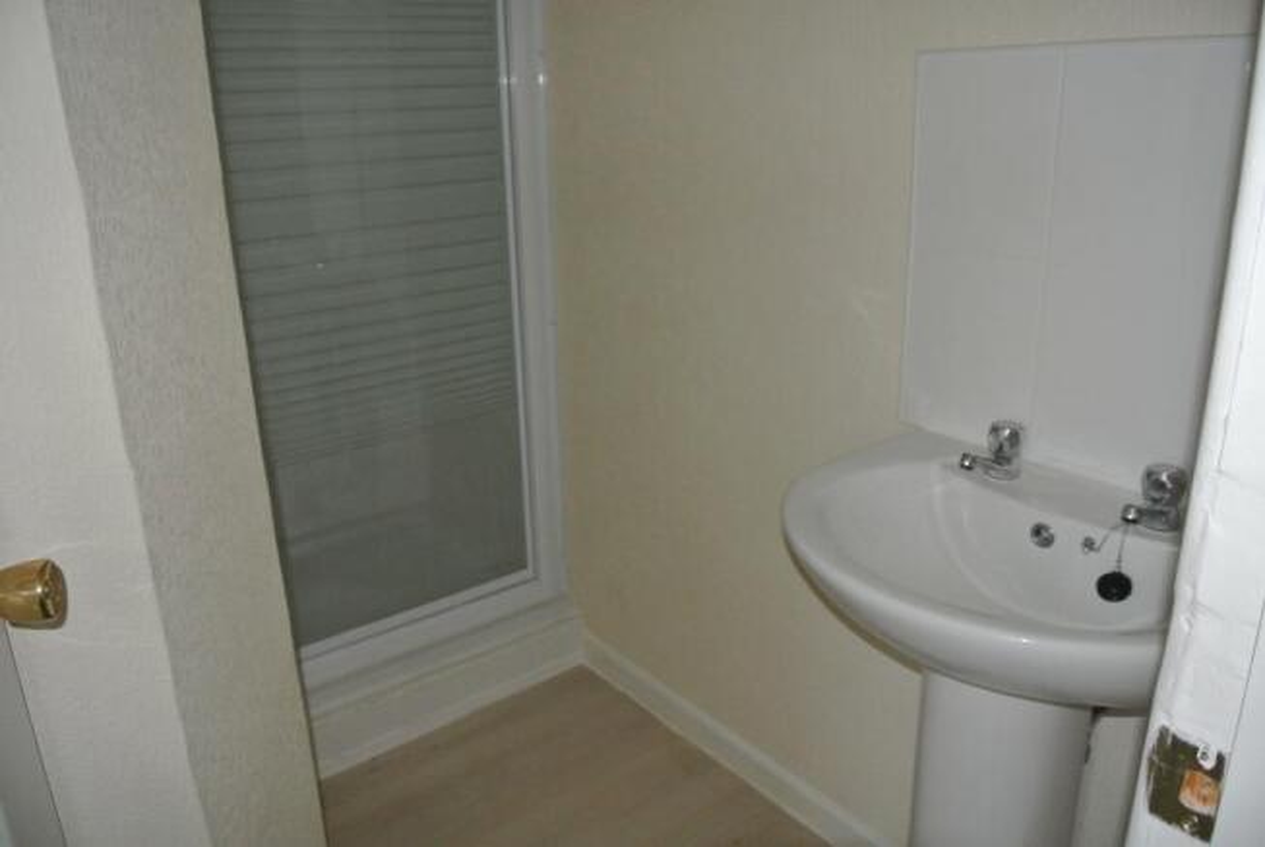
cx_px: 632
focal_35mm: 27
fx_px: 950
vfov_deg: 48.0
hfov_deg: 67.3
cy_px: 424
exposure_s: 1/60
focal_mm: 10
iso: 800
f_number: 3.5
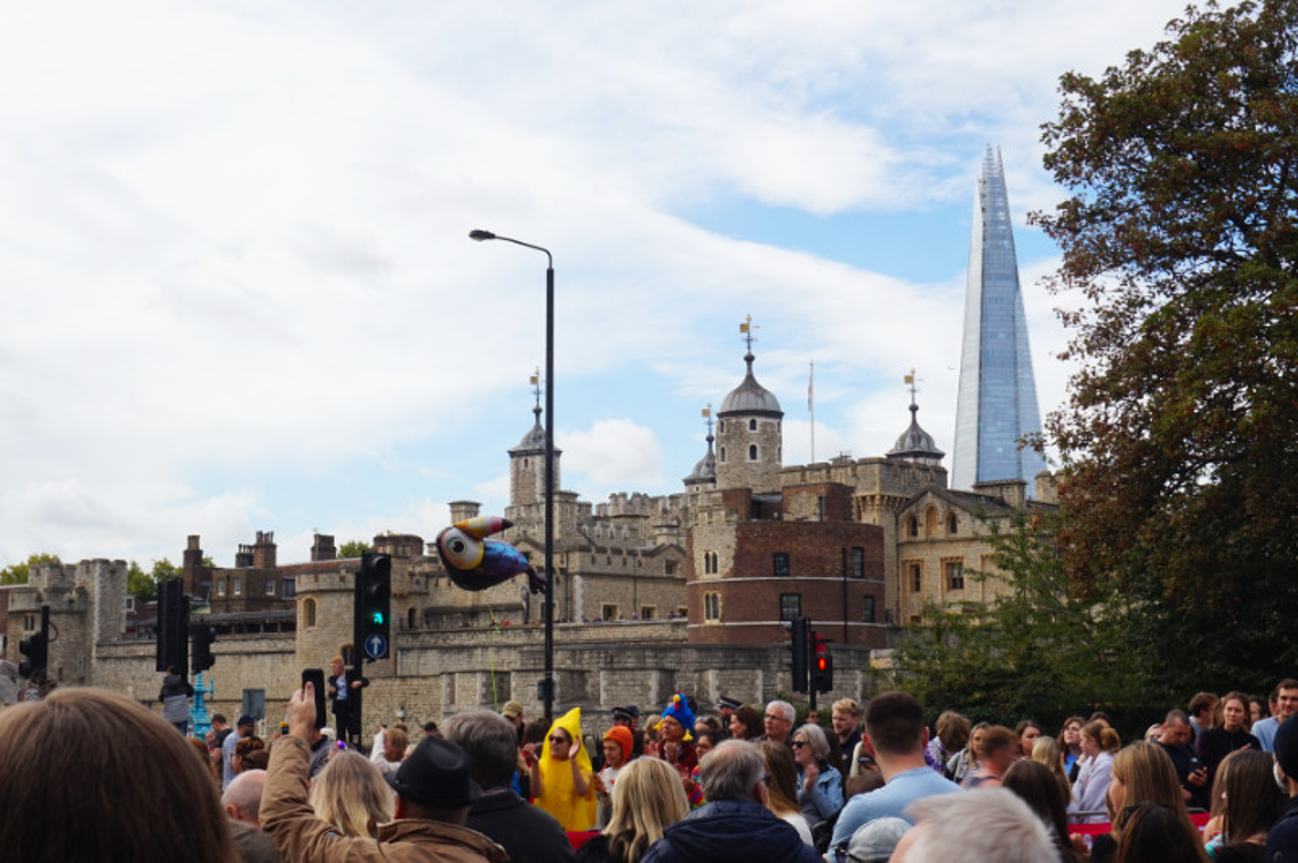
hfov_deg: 38.9
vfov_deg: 26.4
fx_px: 1837
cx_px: 649
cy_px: 432
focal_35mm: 51
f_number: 14
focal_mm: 34
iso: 100
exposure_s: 1/80
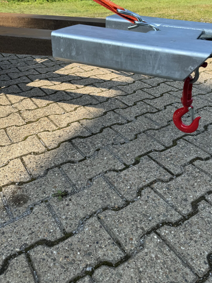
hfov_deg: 43.6
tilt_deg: -22.4
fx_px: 261
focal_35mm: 32
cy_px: 96
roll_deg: -0.9
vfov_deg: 55.7
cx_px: 140
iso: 80
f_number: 1.78
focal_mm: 6.76
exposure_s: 1/1767
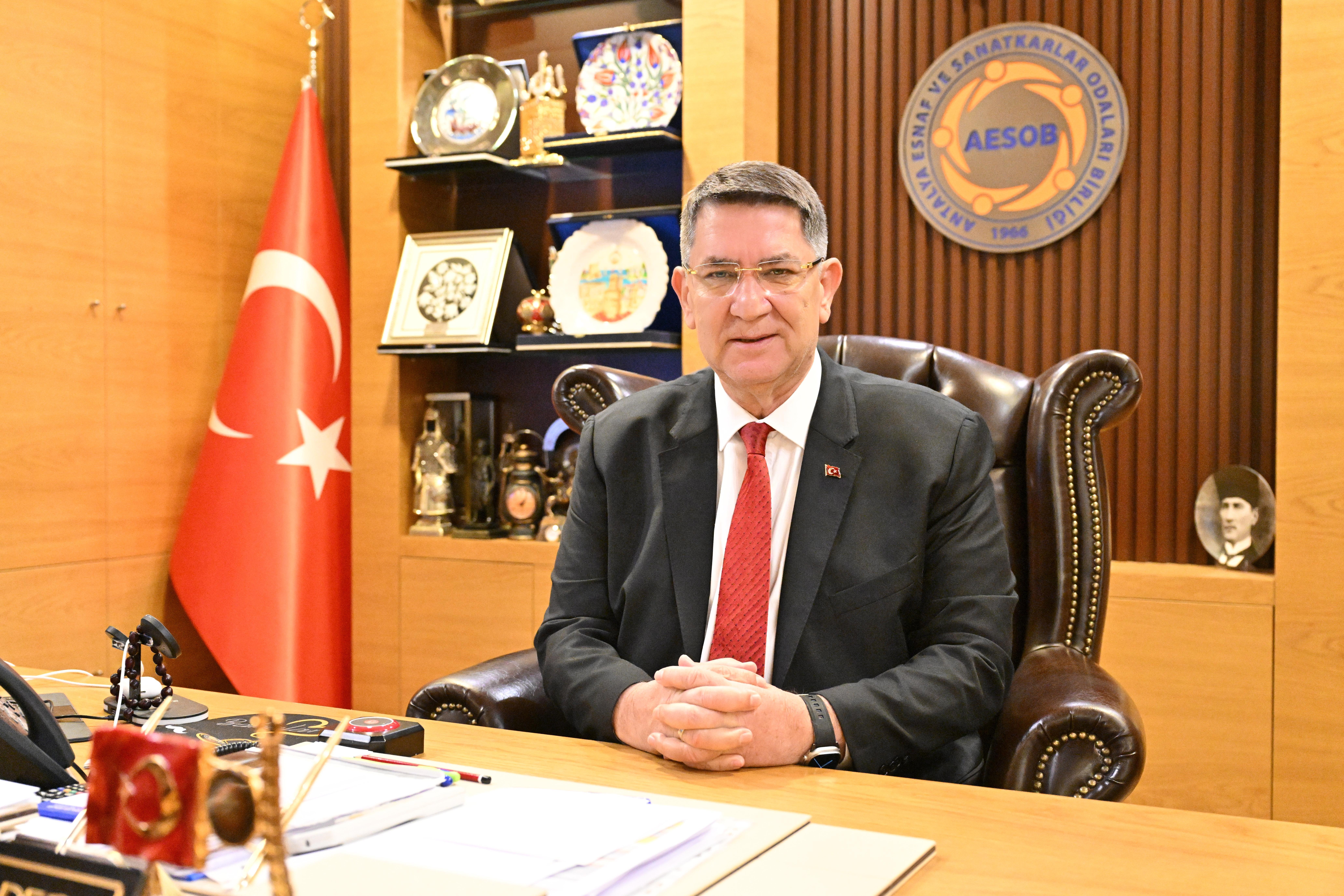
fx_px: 1419
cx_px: 672
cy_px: 448
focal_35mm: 38
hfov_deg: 50.7
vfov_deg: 35.1
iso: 12800
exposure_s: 1/200
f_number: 4
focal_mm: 38
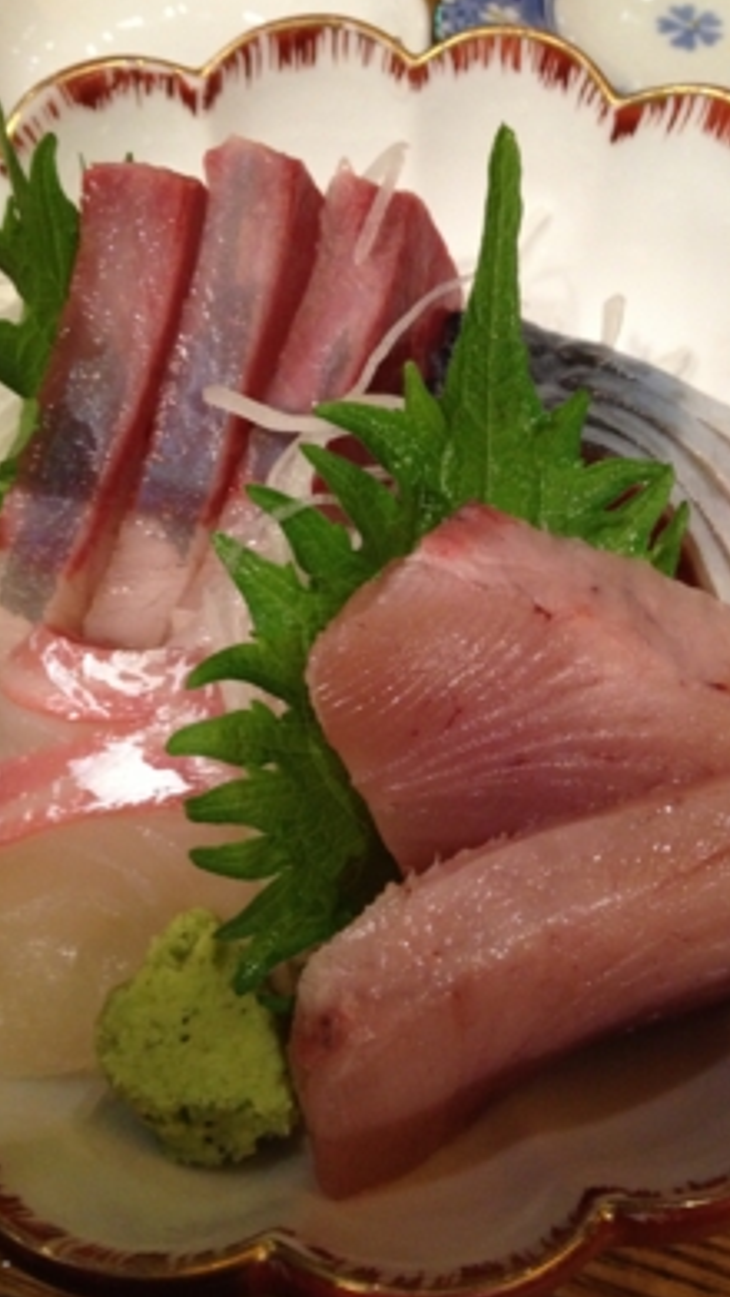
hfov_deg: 30.4
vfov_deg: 51.6
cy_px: 644
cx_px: 388
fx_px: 1342
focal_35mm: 39
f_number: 2.4
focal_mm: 4.28
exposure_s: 1/20
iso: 320
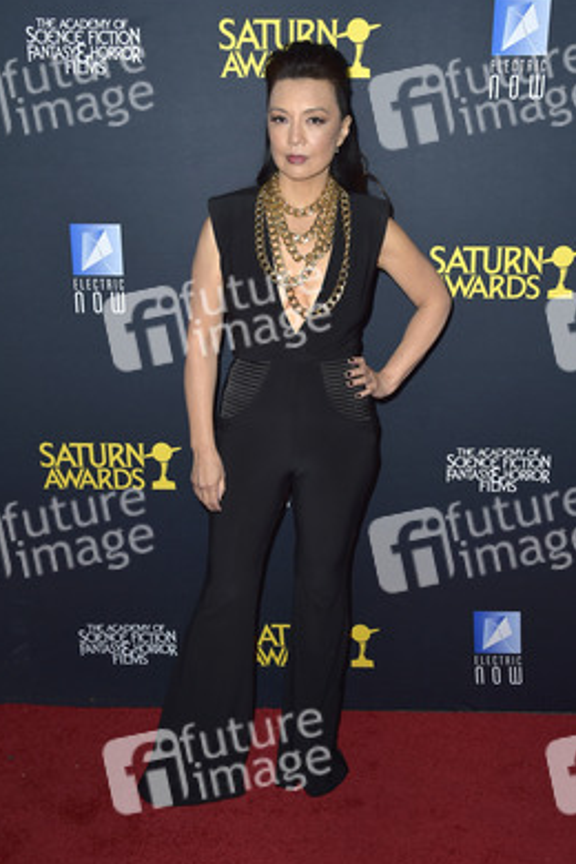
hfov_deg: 34.2
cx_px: 282
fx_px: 936
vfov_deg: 49.6
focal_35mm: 39
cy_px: 430
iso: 250
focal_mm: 38
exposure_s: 1/250
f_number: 6.3
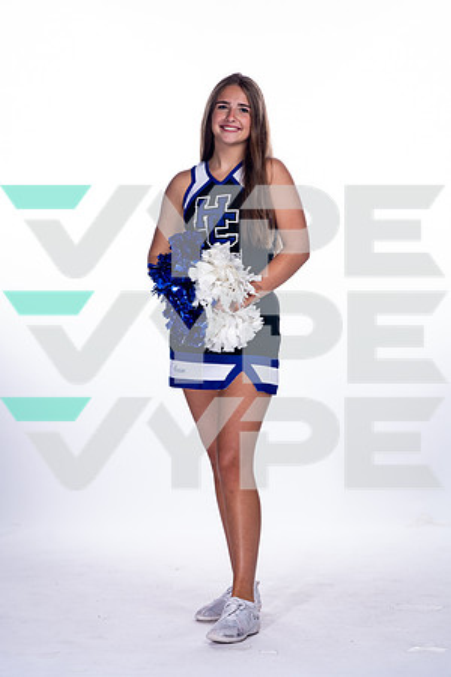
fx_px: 2161
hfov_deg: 11.9
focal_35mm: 115
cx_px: 226
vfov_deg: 17.8
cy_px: 338
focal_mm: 115
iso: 640
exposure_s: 1/250
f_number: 5.6
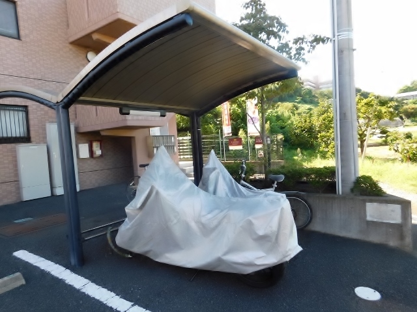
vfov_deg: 58.9
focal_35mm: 23
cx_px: 208
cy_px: 156
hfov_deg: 73.9
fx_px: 277
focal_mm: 4
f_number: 3
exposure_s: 1/200
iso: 125
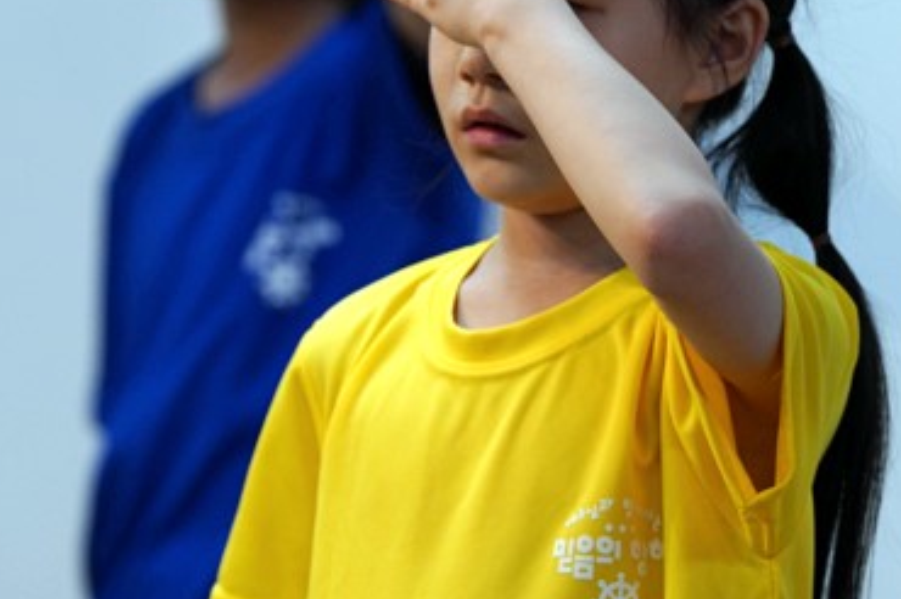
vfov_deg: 2.8
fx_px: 12177
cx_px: 511
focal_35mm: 487
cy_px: 207
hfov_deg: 4.2
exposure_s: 1/250
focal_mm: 200
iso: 800
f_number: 4
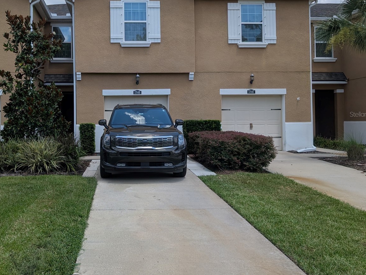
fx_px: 349
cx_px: 128
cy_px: 114
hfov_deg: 54.4
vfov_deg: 42.9
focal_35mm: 33
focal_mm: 6.9
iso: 21
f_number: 1.68
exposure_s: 1/1193
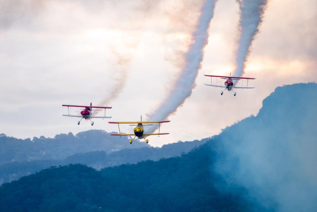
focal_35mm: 600
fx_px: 5283
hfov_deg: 3.4
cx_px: 158
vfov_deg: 2.3
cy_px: 106
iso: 400
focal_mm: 400
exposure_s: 1/250
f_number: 5.6
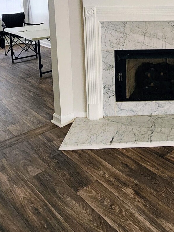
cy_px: 19
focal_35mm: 38
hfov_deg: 35.0
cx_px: 164
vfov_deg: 44.2
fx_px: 255
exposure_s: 1/50
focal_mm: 2.2
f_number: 2.2
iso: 320
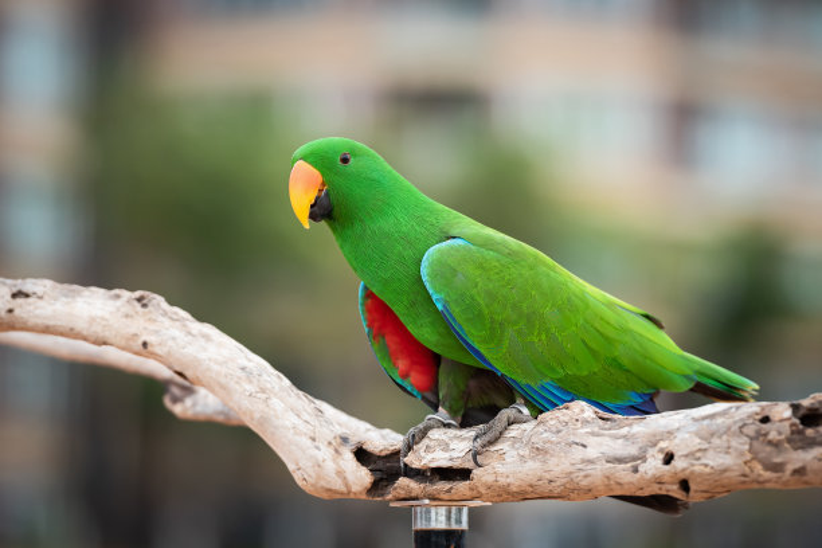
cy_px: 274
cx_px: 411
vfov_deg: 6.9
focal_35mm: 200
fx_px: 4566
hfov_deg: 10.3
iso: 1000
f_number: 3.5
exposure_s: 1/1250
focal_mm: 200
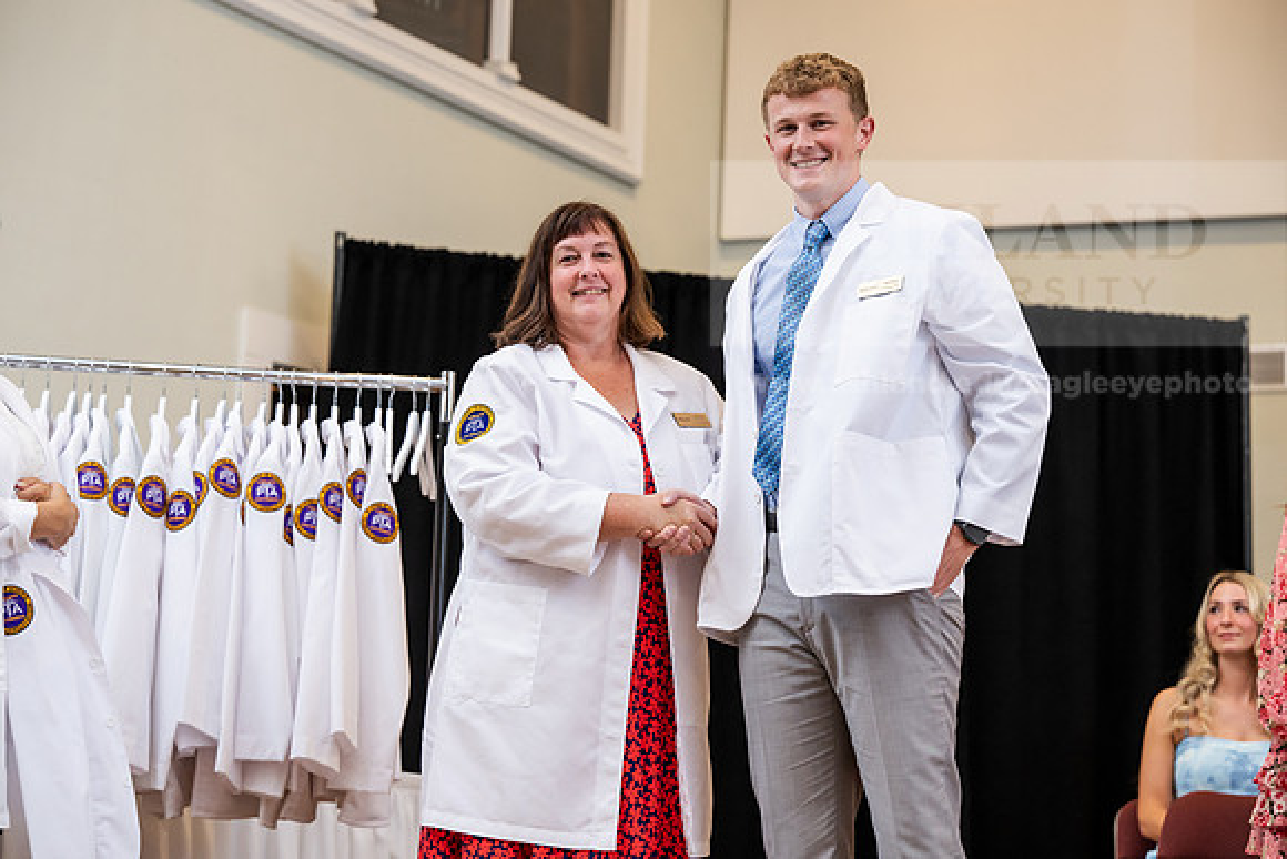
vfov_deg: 16.1
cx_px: 644
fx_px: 3039
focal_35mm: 85
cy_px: 430
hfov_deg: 23.9
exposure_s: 1/200
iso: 1600
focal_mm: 85
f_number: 3.5
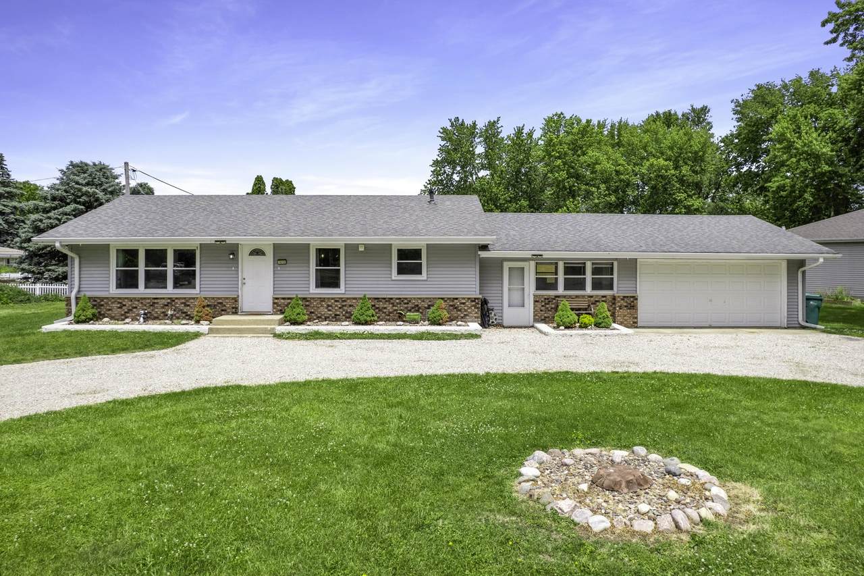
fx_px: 528
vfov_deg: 57.2
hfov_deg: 78.6
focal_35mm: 22
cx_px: 432
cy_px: 288
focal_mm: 8.38
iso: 100
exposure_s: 1/2000
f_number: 2.8
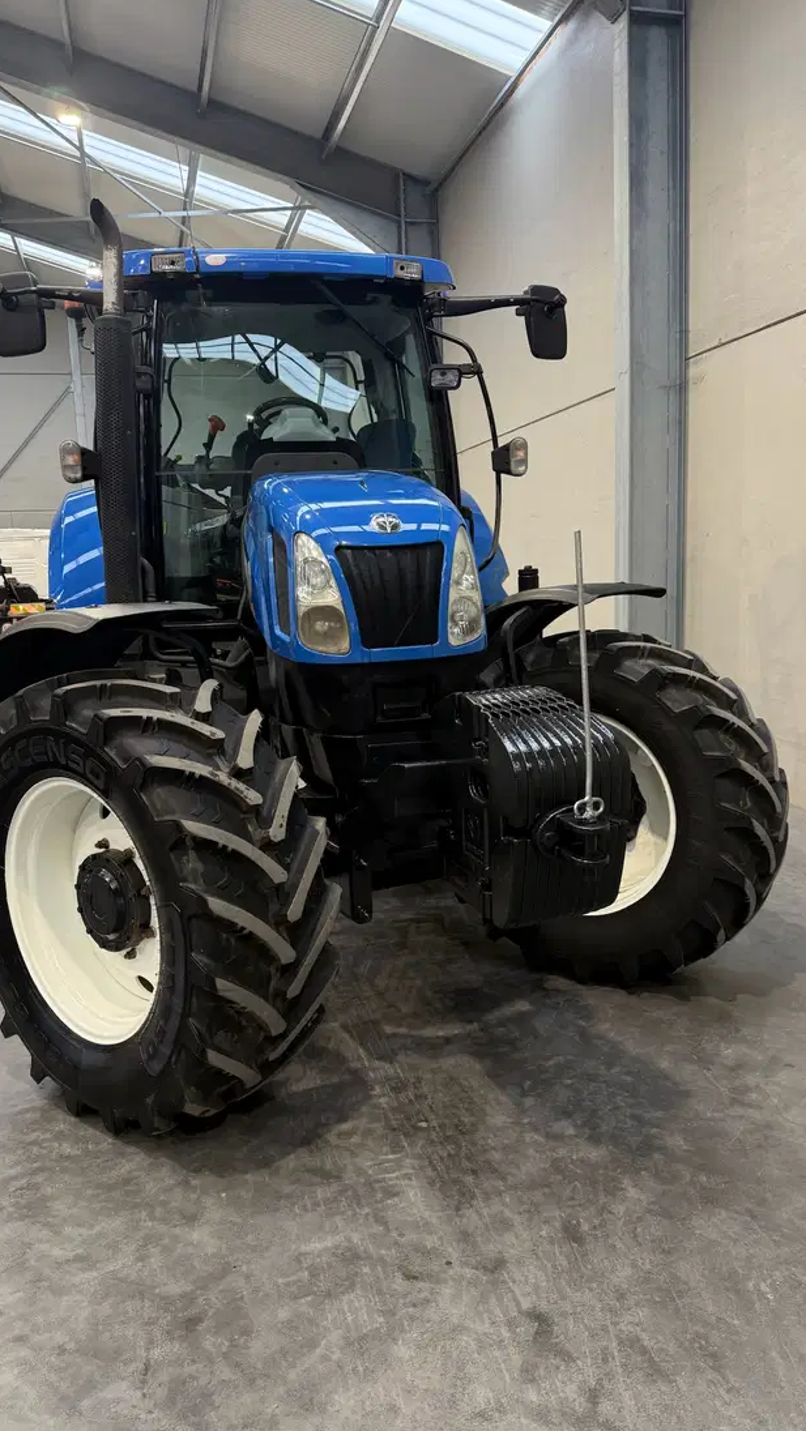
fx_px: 1025
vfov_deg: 69.8
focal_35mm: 27
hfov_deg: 42.9
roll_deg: +1.4
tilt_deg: -8.7
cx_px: 406
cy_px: 727
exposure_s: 1/121
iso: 200
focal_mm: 6.76
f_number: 1.78
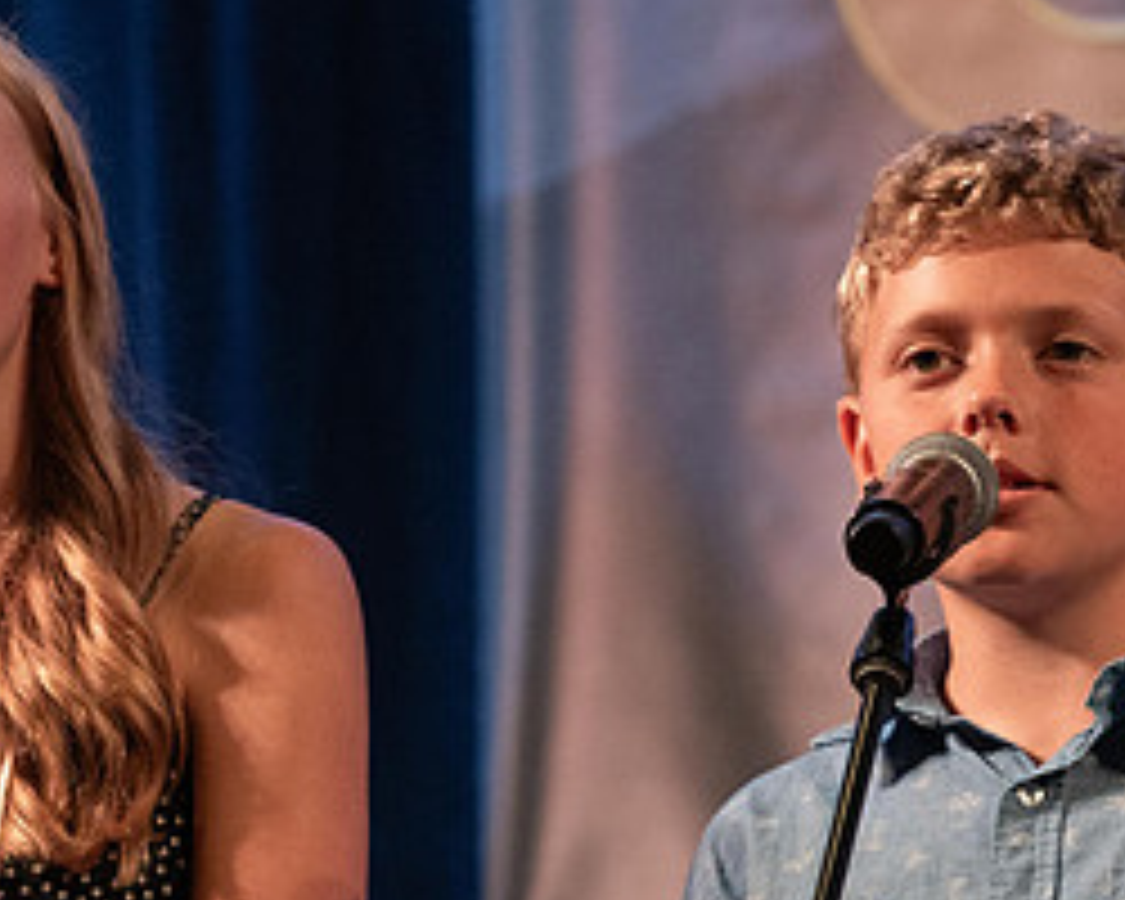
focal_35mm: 341
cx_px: 302
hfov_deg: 5.7
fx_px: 11354
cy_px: 602
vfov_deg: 4.5
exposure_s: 1/250
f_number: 6.3
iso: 6400
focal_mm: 144
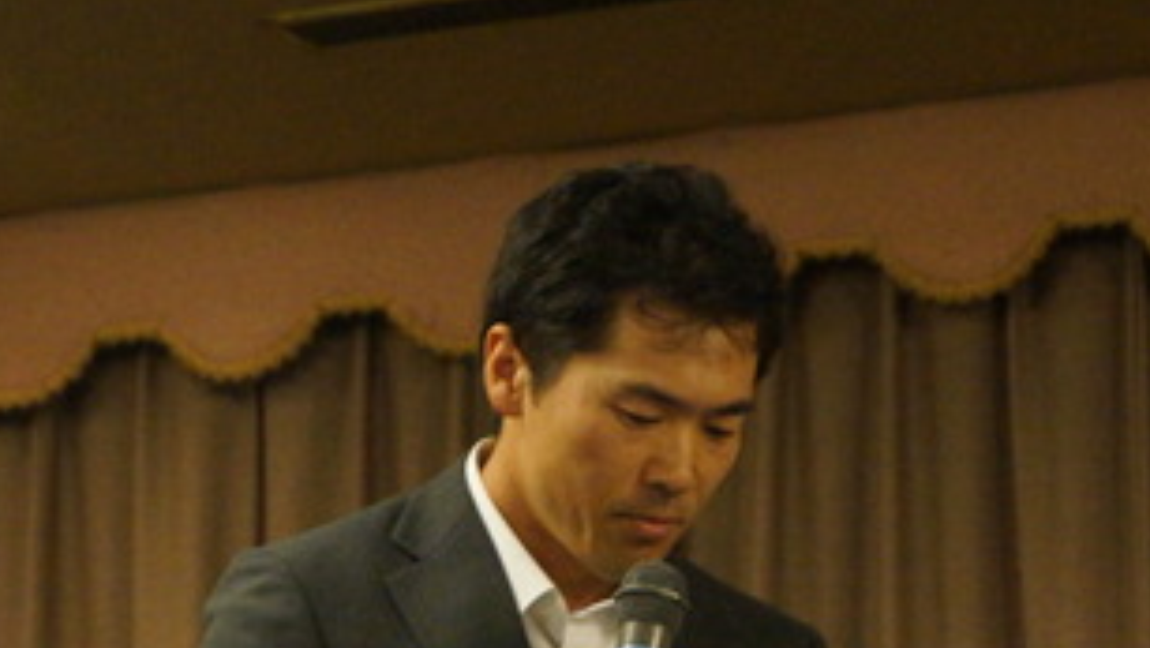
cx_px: 637
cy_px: 575
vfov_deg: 8.2
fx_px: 4487
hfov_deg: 14.6
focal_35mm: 147
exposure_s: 1/50
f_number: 5.6
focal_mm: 45
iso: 3200
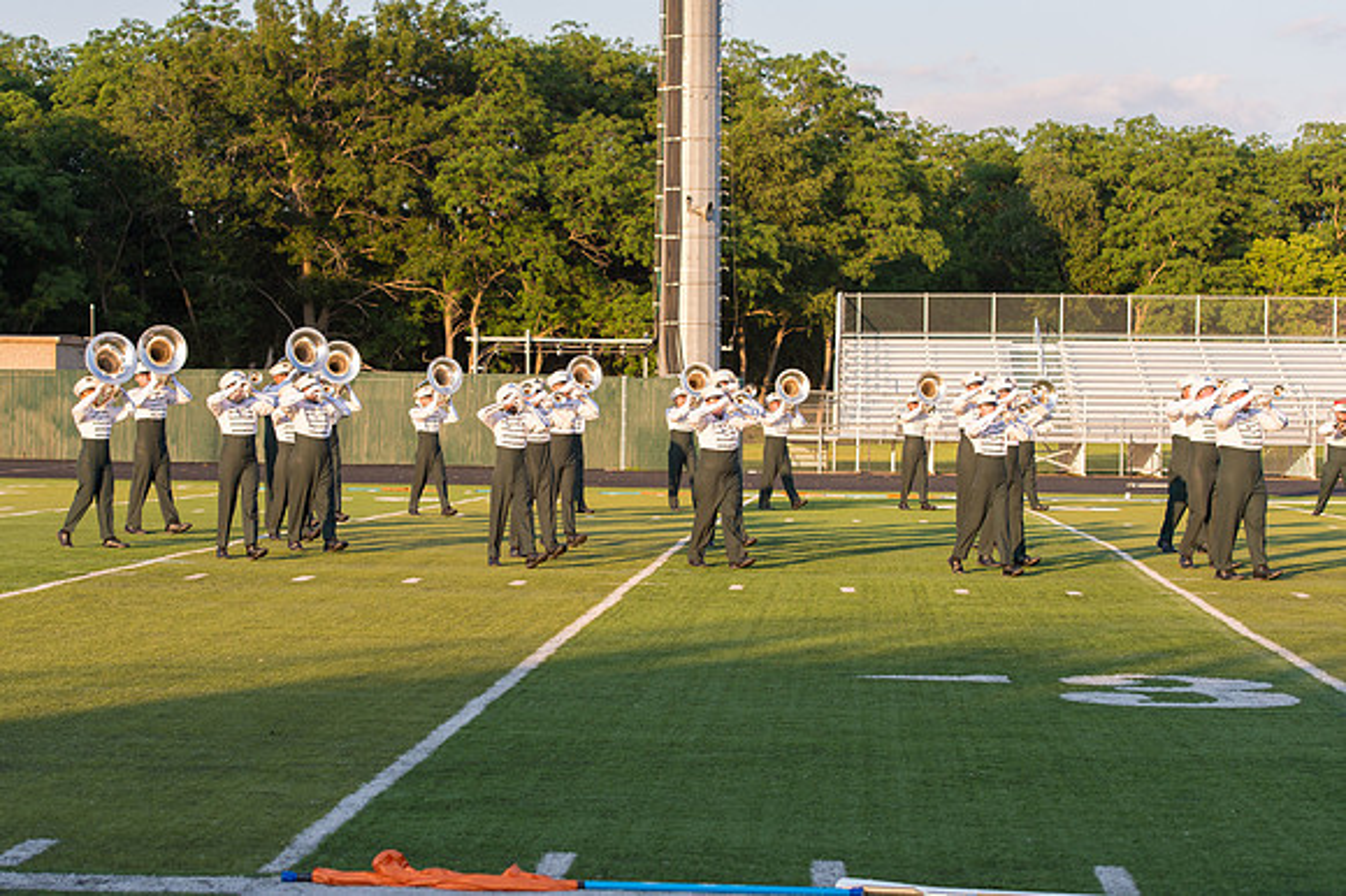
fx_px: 3022
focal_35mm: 81
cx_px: 584
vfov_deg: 16.9
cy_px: 436
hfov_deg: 25.1
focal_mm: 70
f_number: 5
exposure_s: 1/640
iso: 250
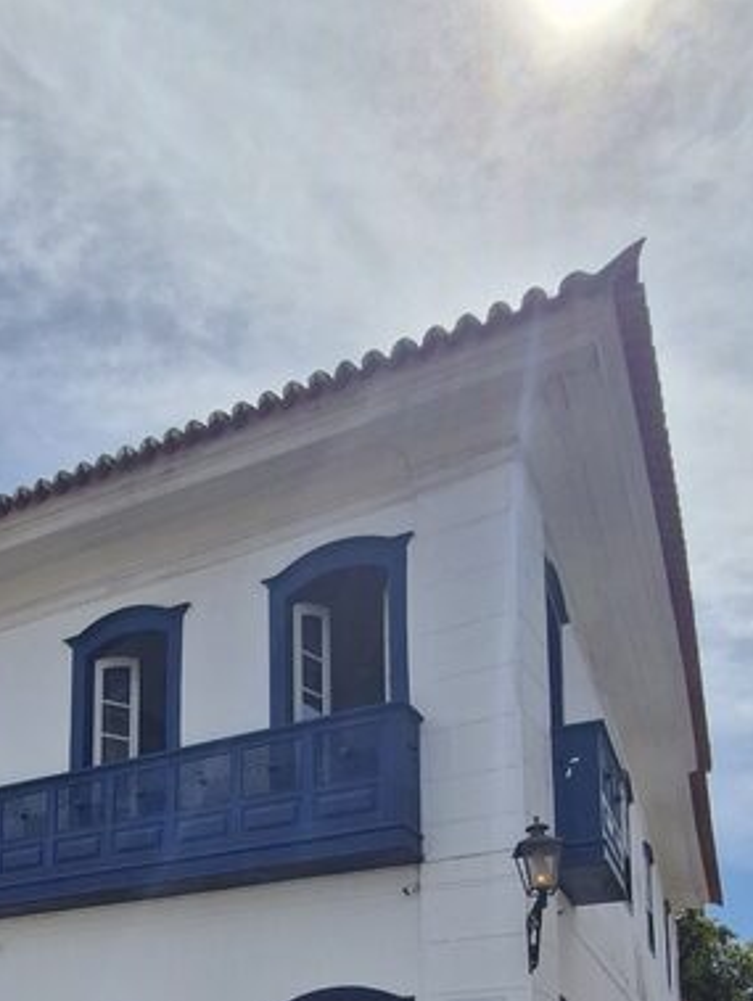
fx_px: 1071
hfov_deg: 37.4
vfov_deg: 44.3
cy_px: 948
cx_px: 156
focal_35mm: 37
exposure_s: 1/4240
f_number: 2.2
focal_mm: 1.74
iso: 50
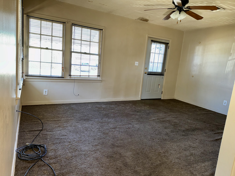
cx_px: 118
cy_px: 88
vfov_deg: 56.8
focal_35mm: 24
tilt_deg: -10.1
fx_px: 163
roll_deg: -5.3
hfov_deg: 71.6
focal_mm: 6.86
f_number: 1.78
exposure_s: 1/24
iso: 64
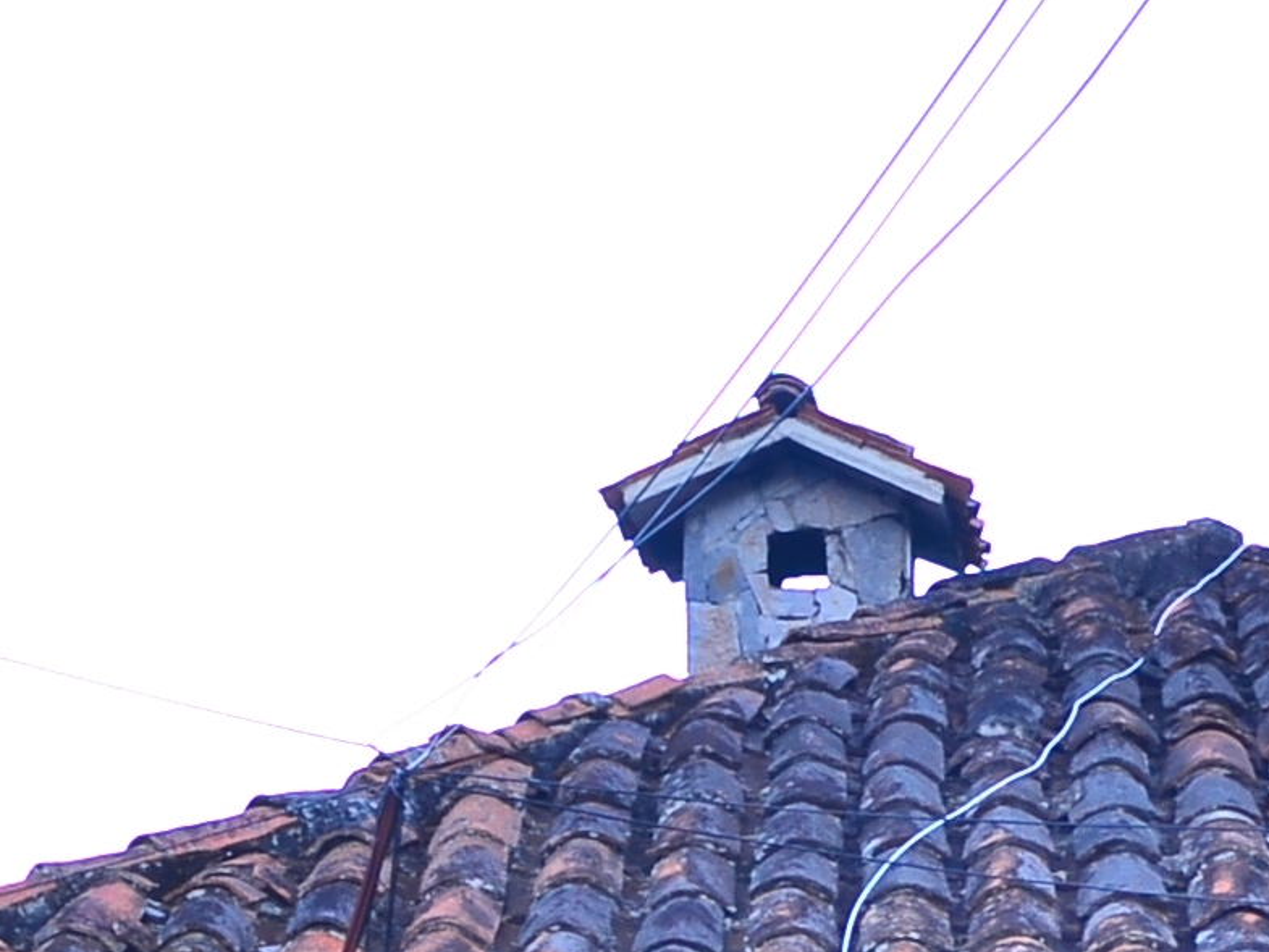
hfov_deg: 16.1
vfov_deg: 11.8
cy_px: 1228
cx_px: 285
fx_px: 4473
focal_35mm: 122
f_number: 3.5
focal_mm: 18
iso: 400
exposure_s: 1/160
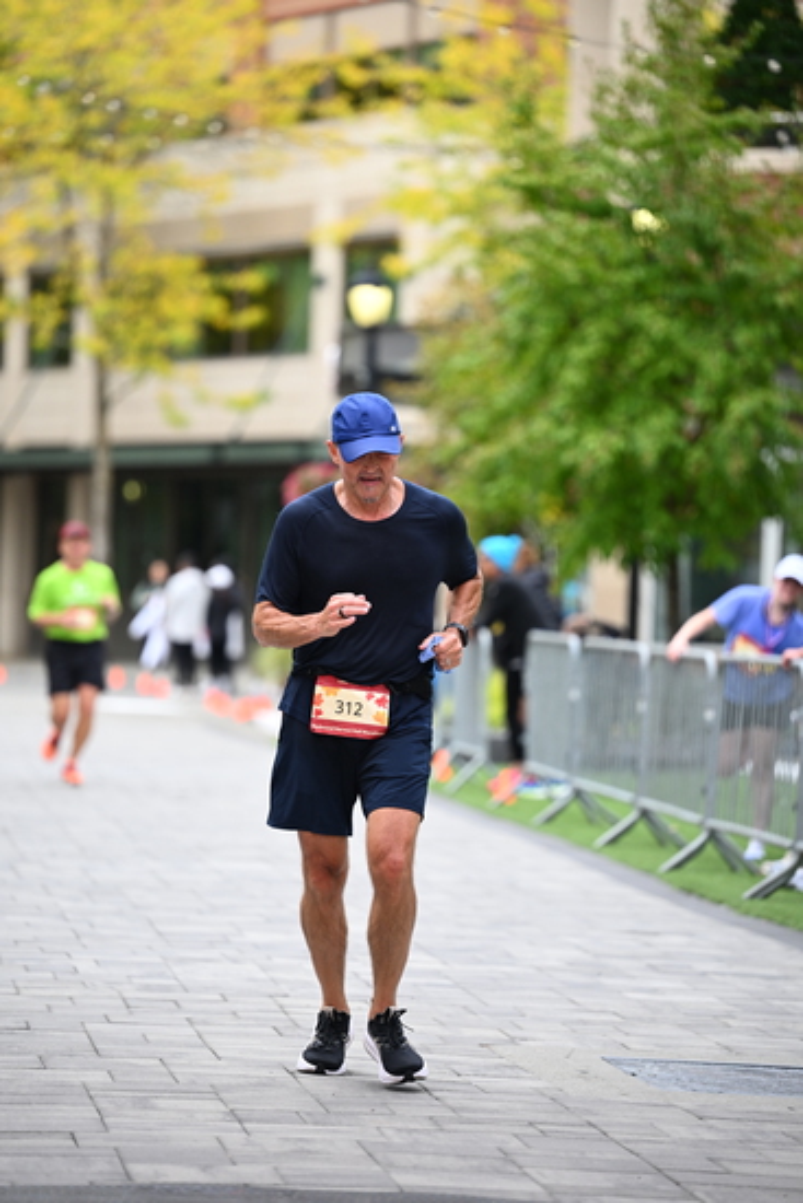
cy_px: 602
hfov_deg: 9.2
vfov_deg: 13.7
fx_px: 5015
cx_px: 402
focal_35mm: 150
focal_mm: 150
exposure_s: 1/2000
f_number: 2.8
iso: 640
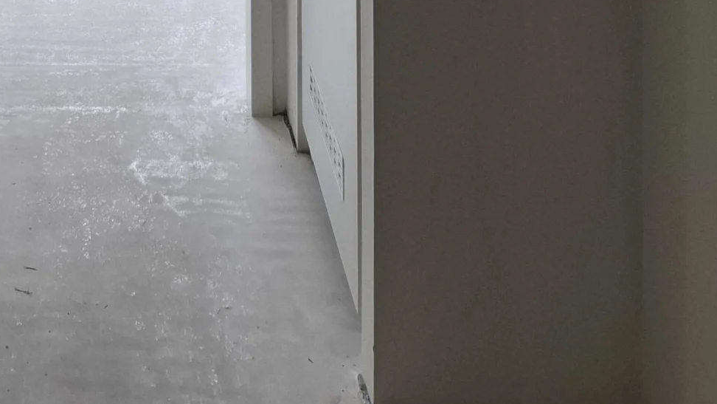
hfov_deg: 30.2
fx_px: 1255
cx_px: 42
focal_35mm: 66
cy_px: -407
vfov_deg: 14.9
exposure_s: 1/169
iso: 50
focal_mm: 5.54
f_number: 1.8
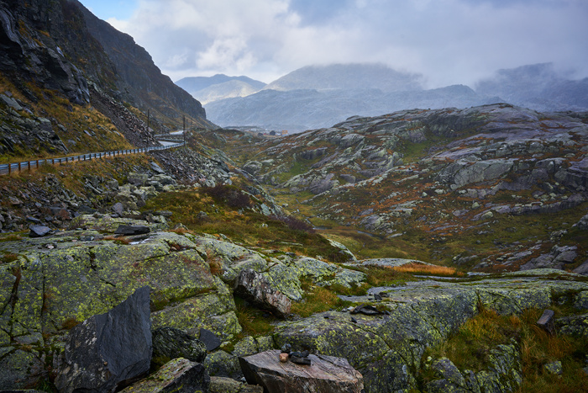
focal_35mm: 35
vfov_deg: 37.9
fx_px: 572
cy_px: 196
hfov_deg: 54.4
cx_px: 294
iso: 100
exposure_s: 1/40
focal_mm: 35
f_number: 11
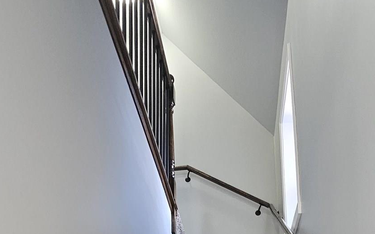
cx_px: 203
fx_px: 388
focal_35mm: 38
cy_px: 390
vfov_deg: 23.2
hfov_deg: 51.5
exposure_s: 1/60
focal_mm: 2.2
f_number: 2.2
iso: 250
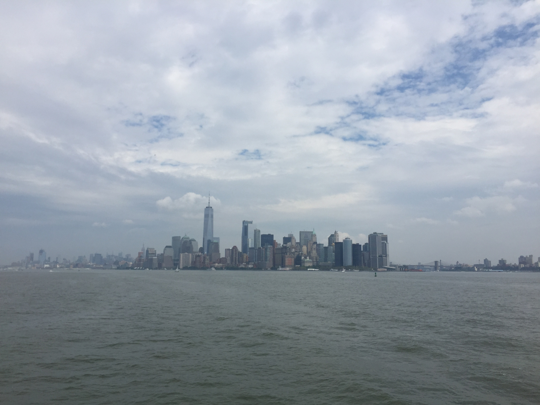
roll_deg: -0.6
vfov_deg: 48.2
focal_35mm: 29
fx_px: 452
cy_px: 202
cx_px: 270
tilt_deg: +7.8
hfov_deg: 61.7
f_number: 2.2
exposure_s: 1/4950
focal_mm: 4.15
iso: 32
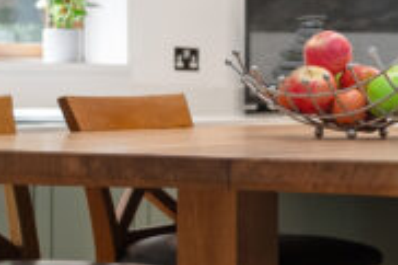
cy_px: 100
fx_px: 1491
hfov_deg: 14.3
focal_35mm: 135
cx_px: 582
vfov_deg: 10.1
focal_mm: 16
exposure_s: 1/25
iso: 400
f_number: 2.2
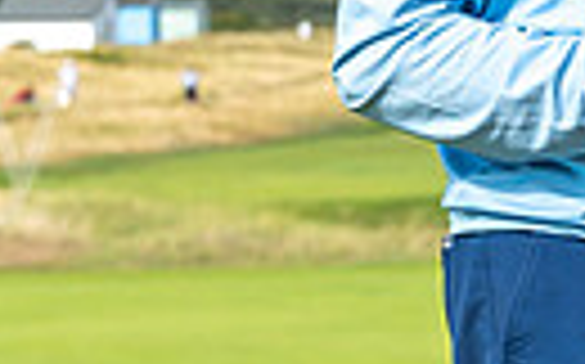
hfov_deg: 6.9
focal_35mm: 297
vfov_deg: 4.4
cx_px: -483
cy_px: -143
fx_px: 4731
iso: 100
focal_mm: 62
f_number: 5.6
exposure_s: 1/640
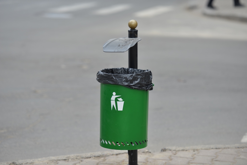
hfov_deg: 14.7
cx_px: 124
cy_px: 82
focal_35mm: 140
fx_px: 961
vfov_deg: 9.8
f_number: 2.8
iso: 125
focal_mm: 140
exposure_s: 1/125
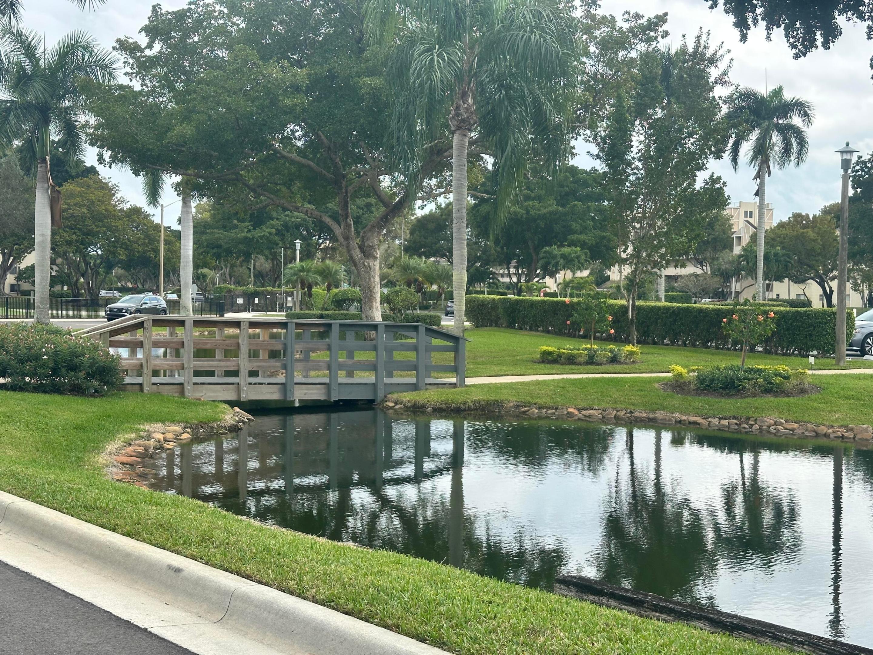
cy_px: 328
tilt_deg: -2.6
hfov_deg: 39.7
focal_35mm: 48
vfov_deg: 30.3
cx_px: 436
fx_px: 1211
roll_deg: -0.4
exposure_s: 1/1695
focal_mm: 6.86
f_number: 1.78
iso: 64
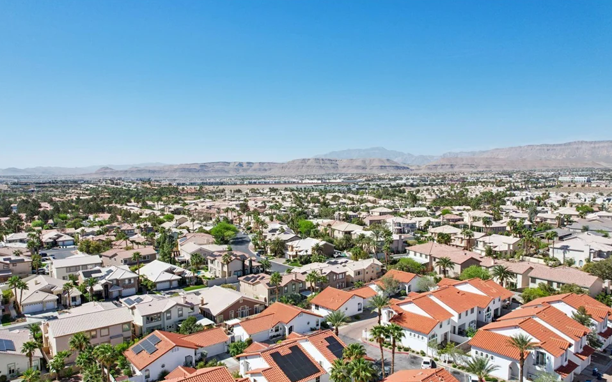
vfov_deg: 51.0
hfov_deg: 74.8
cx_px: 292
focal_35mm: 24
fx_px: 400
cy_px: 212
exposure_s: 1/2500
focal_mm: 8.4
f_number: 2.8
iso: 160
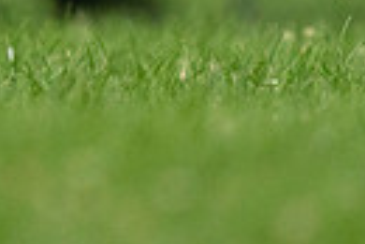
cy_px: -111
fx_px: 27101
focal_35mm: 2670
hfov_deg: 0.8
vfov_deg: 0.5
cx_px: -180
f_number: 6.3
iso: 6400
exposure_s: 1/1600
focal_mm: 600
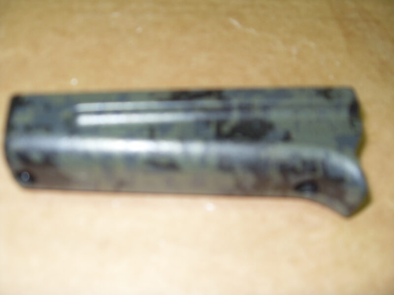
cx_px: 197
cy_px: 148
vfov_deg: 40.7
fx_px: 398
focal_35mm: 35
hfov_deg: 52.6
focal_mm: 6.3
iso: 100
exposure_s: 1/45
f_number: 2.8
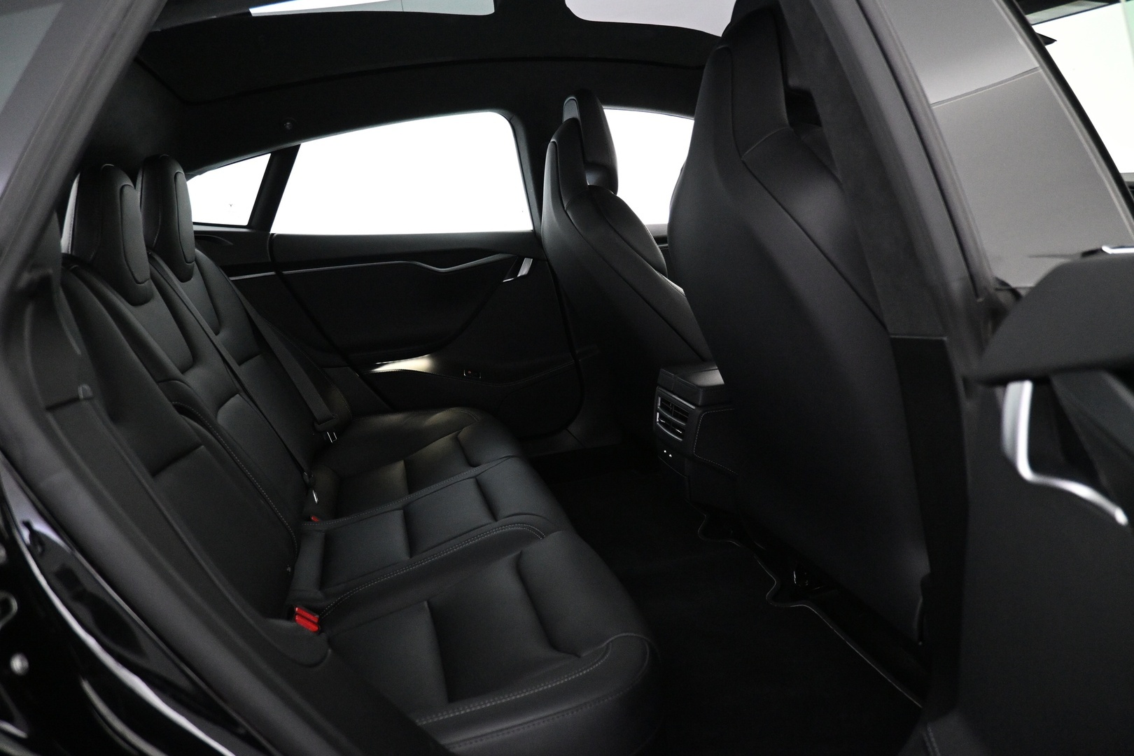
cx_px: 567
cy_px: 378
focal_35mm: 24
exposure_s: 1/60
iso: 4000
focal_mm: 16
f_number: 3.5
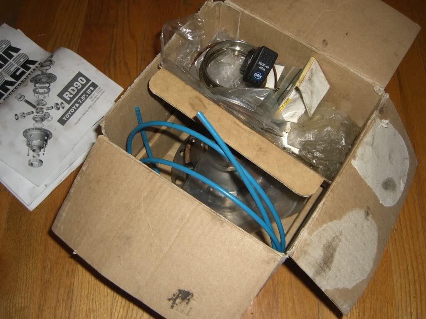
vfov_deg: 37.7
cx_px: 213
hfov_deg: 49.0
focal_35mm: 38
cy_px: 160
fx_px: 468
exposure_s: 1/60
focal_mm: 7.9
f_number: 2.8
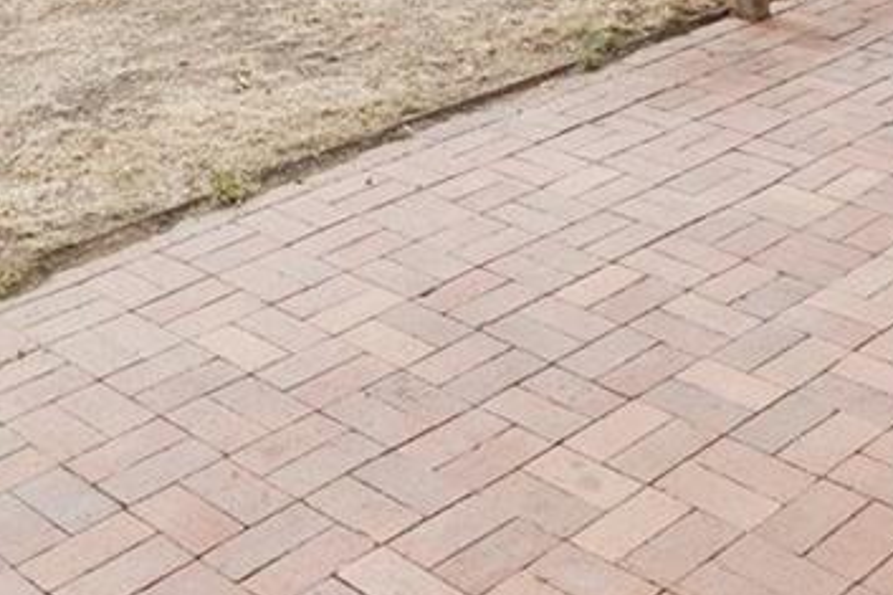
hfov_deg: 29.5
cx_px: 564
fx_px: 1686
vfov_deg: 16.4
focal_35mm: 68
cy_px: -506
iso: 800
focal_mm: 10
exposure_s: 1/320
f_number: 8
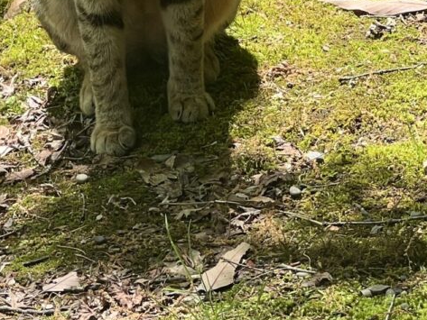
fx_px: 3085
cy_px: 82
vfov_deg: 5.9
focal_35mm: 250
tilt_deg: -25.0
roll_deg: +8.1
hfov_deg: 7.9
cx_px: 113
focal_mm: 9
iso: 32
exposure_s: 1/160
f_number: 2.8
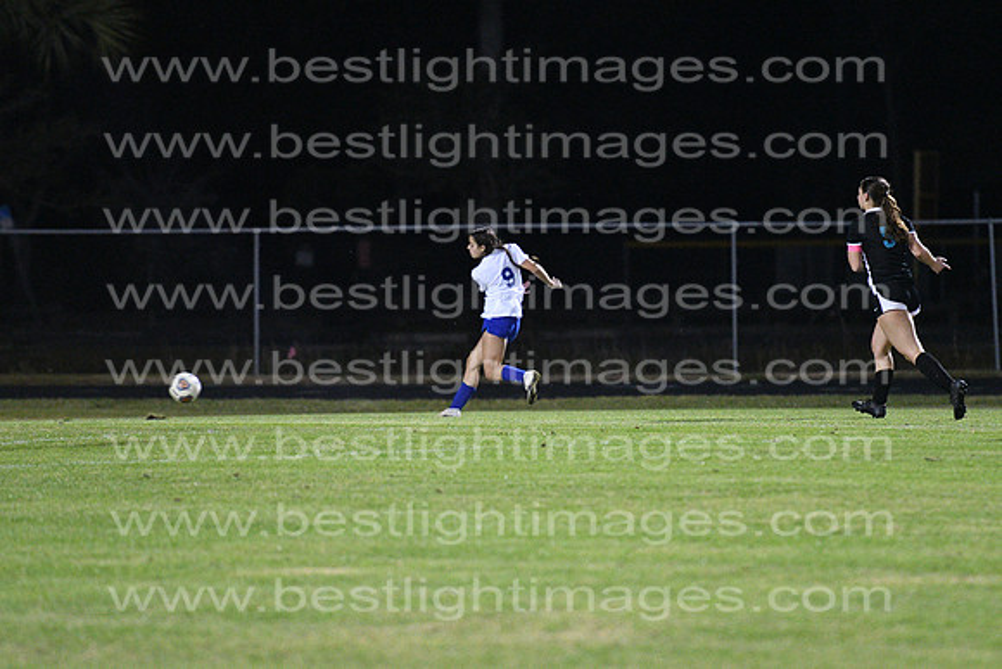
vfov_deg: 4.6
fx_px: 8352
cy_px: 334
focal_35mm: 300
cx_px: 501
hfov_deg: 6.9
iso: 8000
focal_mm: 200
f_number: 2.8
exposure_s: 1/800
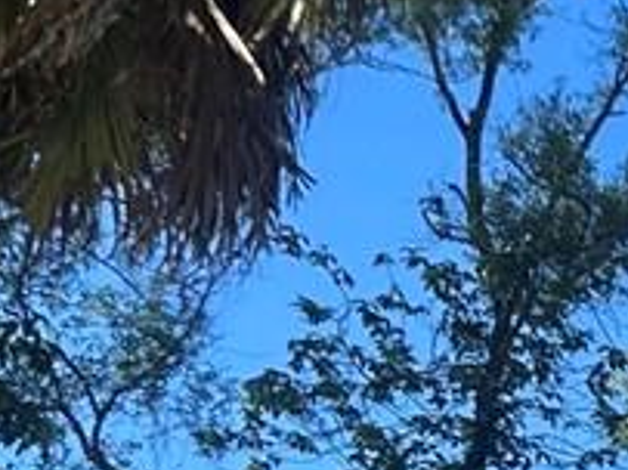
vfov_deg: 7.2
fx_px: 3717
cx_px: 1426
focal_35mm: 205
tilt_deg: +11.7
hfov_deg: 8.9
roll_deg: -0.9
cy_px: 538
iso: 50
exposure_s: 1/3257
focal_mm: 5.7
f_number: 1.5
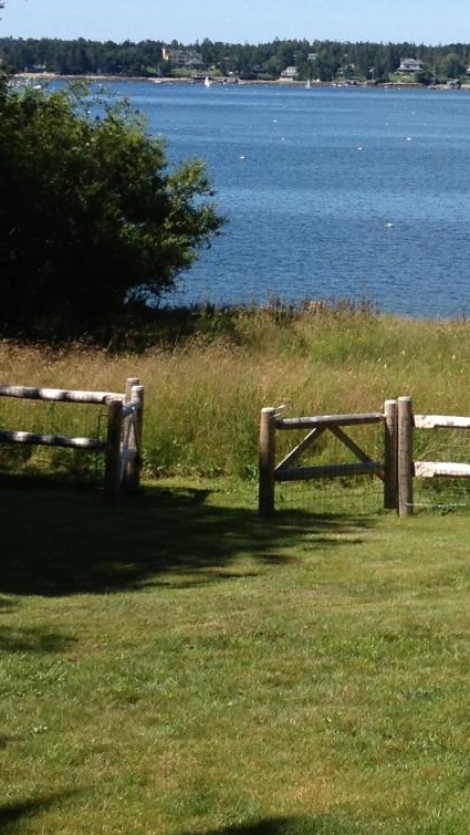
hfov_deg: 11.6
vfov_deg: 21.1
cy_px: 267
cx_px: 656
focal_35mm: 101
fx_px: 2236
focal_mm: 4.28
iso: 50
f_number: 2.4
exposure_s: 1/1314
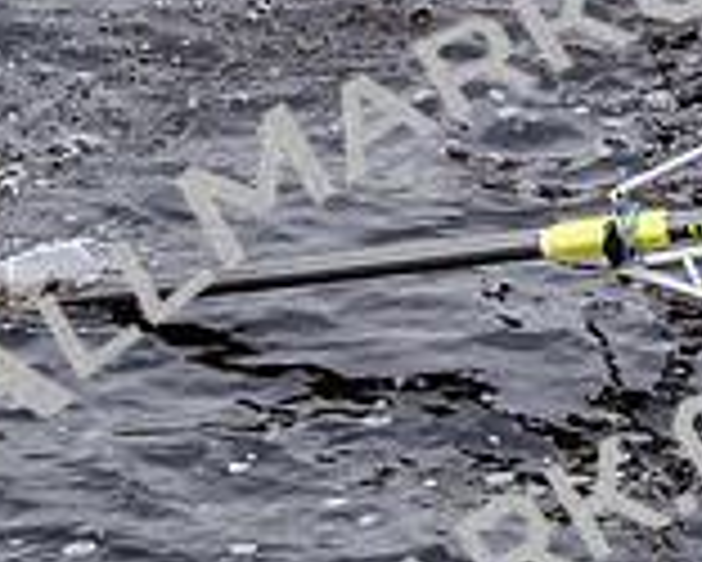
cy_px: -200
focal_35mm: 699
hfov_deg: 2.8
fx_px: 14532
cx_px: 806
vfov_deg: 2.2
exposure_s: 1/2000
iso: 320
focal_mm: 200
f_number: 2.8
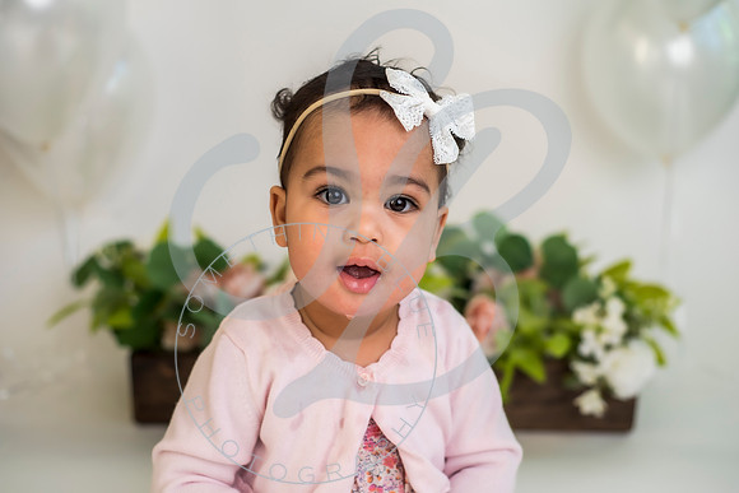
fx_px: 1027
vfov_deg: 27.0
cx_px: 370
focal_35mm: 50
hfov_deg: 39.6
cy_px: 246
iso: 100
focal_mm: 50
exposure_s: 1/200
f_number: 2.8
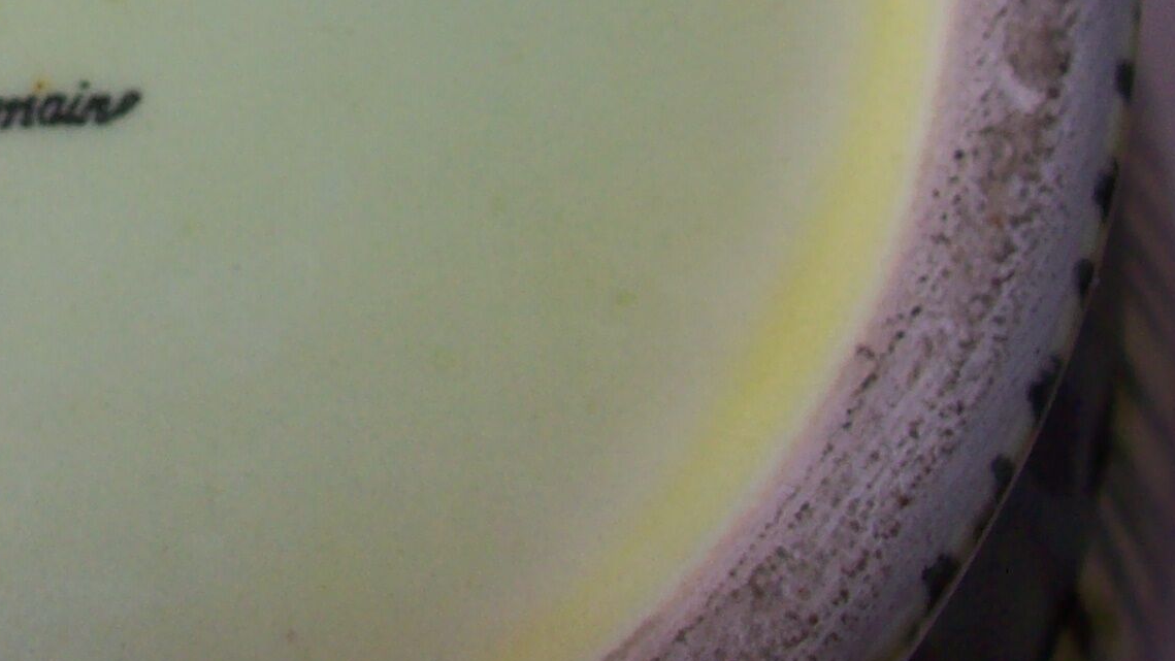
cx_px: -108
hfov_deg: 20.8
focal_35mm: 98
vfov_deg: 12.2
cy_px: -73
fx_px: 3054
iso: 80
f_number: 2.7
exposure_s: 1/64
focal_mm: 6
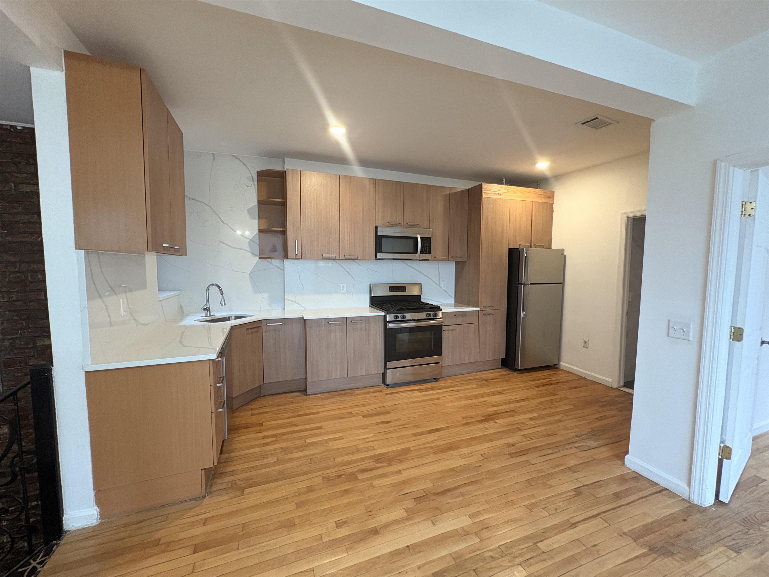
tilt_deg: -3.1
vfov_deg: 85.7
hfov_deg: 102.1
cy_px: 288
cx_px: 384
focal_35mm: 14
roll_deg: +0.7
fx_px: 311
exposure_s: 1/60
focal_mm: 2.22
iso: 250
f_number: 2.2
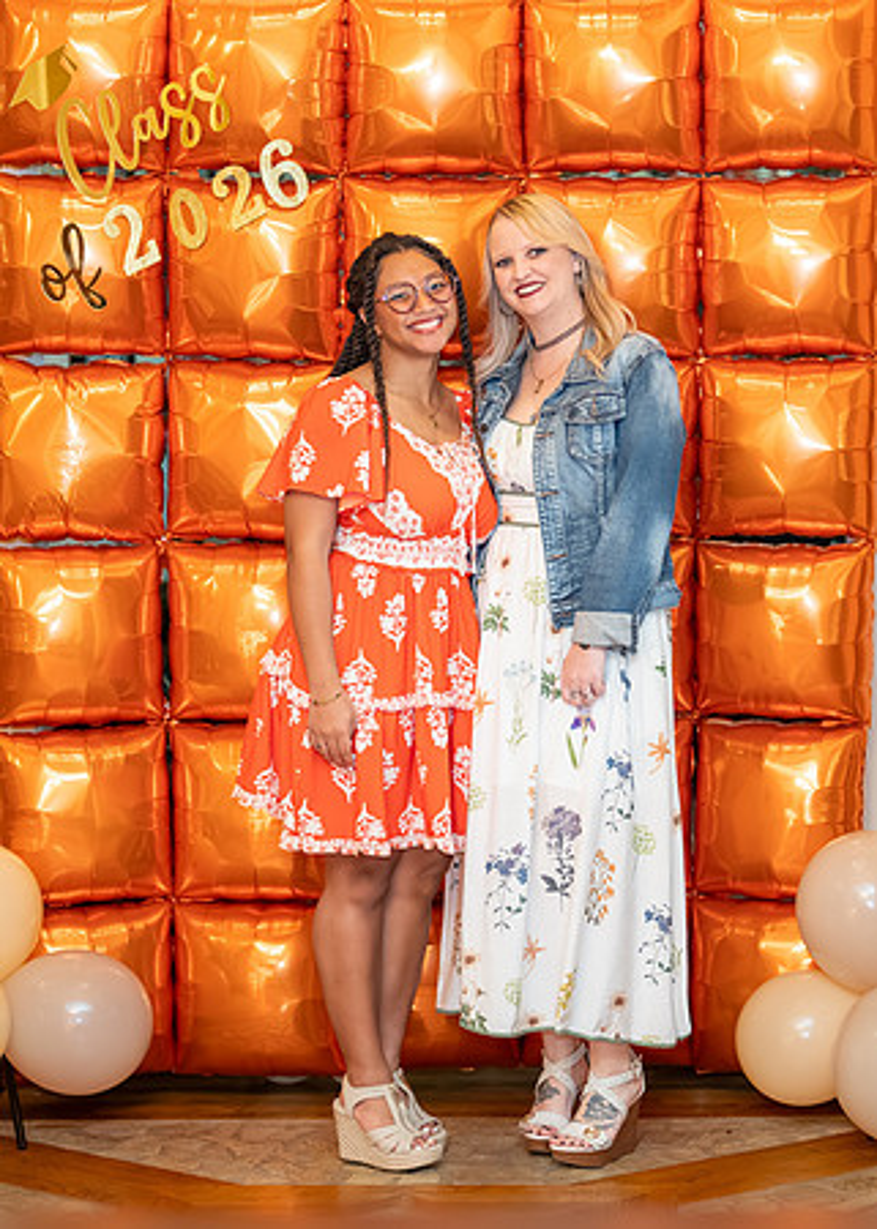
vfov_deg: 23.0
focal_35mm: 87
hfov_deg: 16.5
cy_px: 622
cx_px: 592
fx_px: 3025
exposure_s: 1/400
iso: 1000
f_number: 1.2
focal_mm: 50
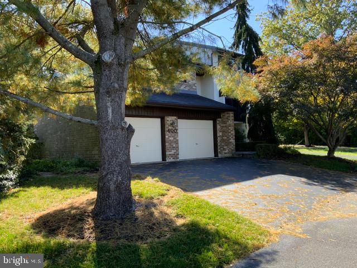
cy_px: 134
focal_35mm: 29
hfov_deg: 61.7
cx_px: 178
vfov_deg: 48.2
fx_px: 299
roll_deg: +1.3
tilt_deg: +3.4
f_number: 1.8
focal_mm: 3
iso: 16
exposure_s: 1/302
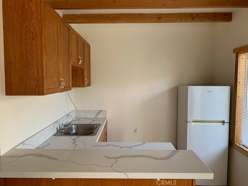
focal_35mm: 26
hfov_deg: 67.3
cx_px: 124
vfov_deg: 53.1
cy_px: 93
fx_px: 186
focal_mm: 4.25
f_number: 1.8
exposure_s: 1/96
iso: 100
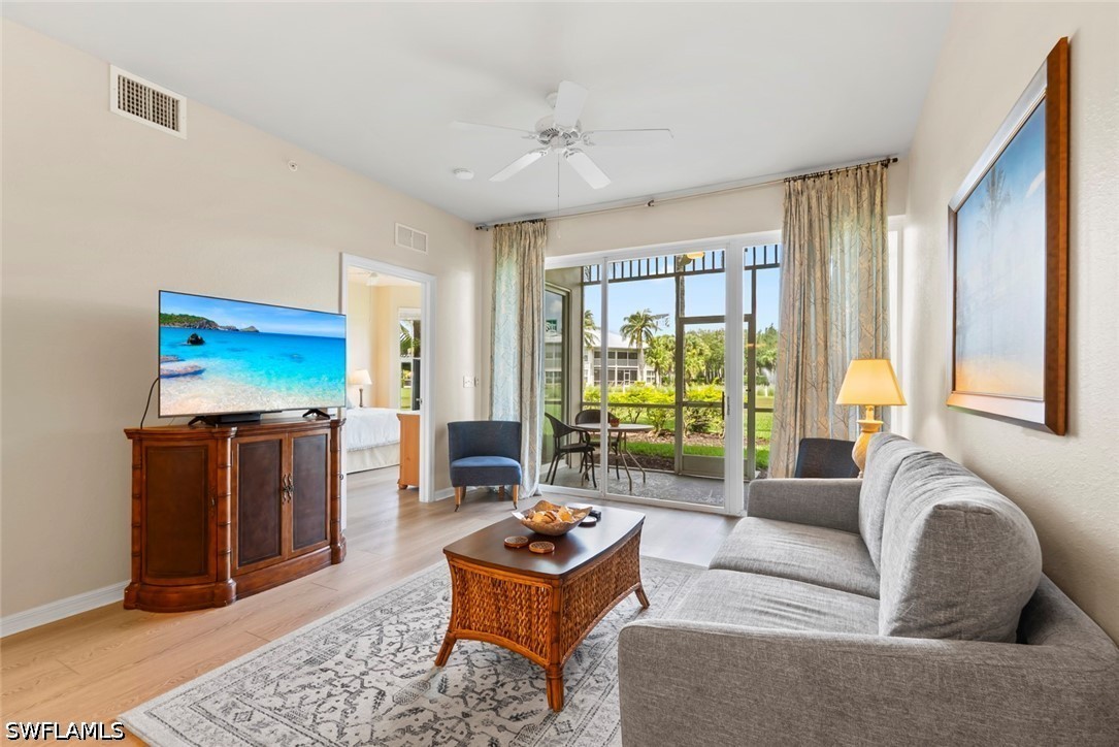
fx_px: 513
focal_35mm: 16
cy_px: 374
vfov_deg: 72.1
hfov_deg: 95.0
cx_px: 560
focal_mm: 16.5
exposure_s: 1/2
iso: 100
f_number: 9
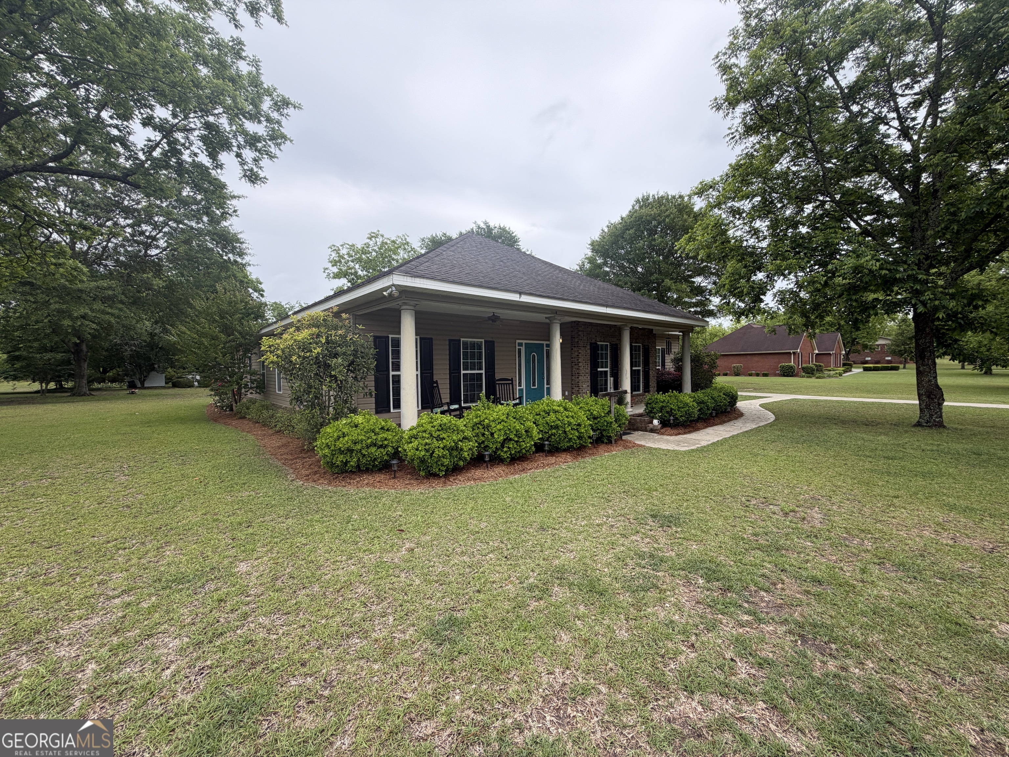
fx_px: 408
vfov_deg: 85.7
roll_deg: +1.5
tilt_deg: -1.4
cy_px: 378
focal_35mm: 14
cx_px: 504
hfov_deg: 102.1
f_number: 2.2
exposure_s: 1/770
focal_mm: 2.22
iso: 32
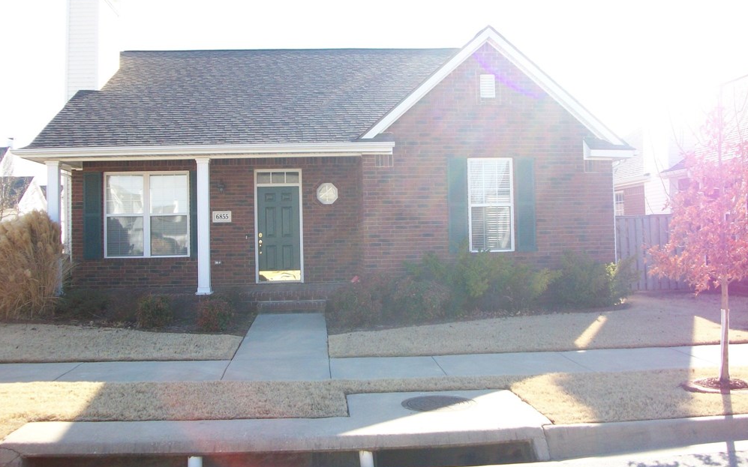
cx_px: 371
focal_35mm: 37
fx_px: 754
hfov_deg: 52.8
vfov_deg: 34.4
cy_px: 207
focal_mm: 5.7
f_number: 2.8
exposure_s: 1/344
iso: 80
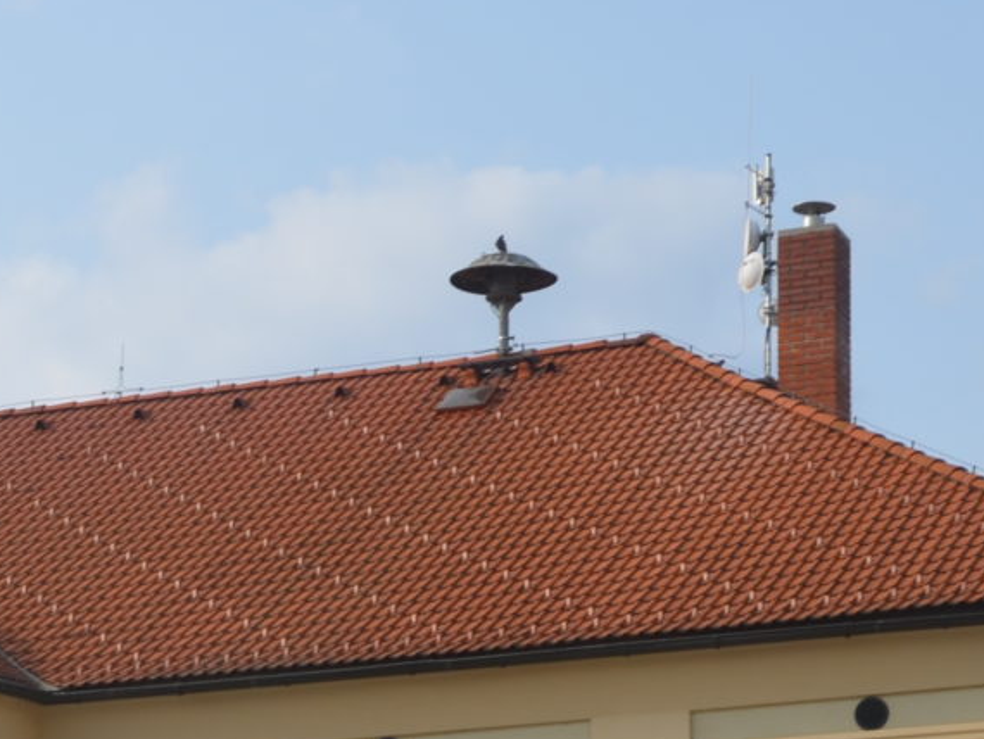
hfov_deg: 12.6
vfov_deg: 9.3
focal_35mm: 155
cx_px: 112
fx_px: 4408
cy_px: 1079
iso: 125
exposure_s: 1/250
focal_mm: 30
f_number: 8
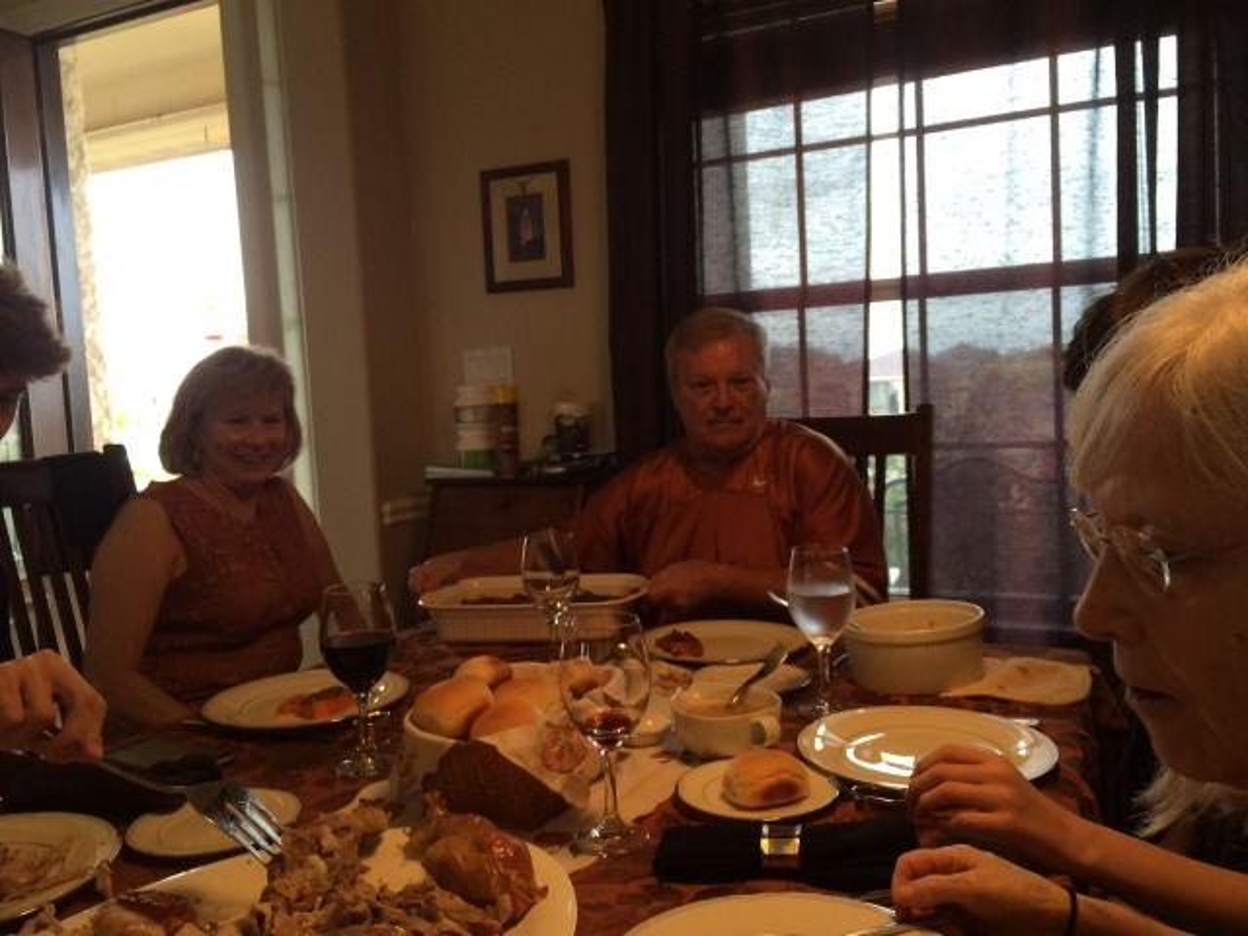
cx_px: 624
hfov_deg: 61.7
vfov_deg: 48.2
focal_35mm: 29
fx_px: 1046
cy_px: 468
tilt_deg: -8.4
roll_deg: +2.5
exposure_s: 1/30
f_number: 2.2
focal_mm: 4.15
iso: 40
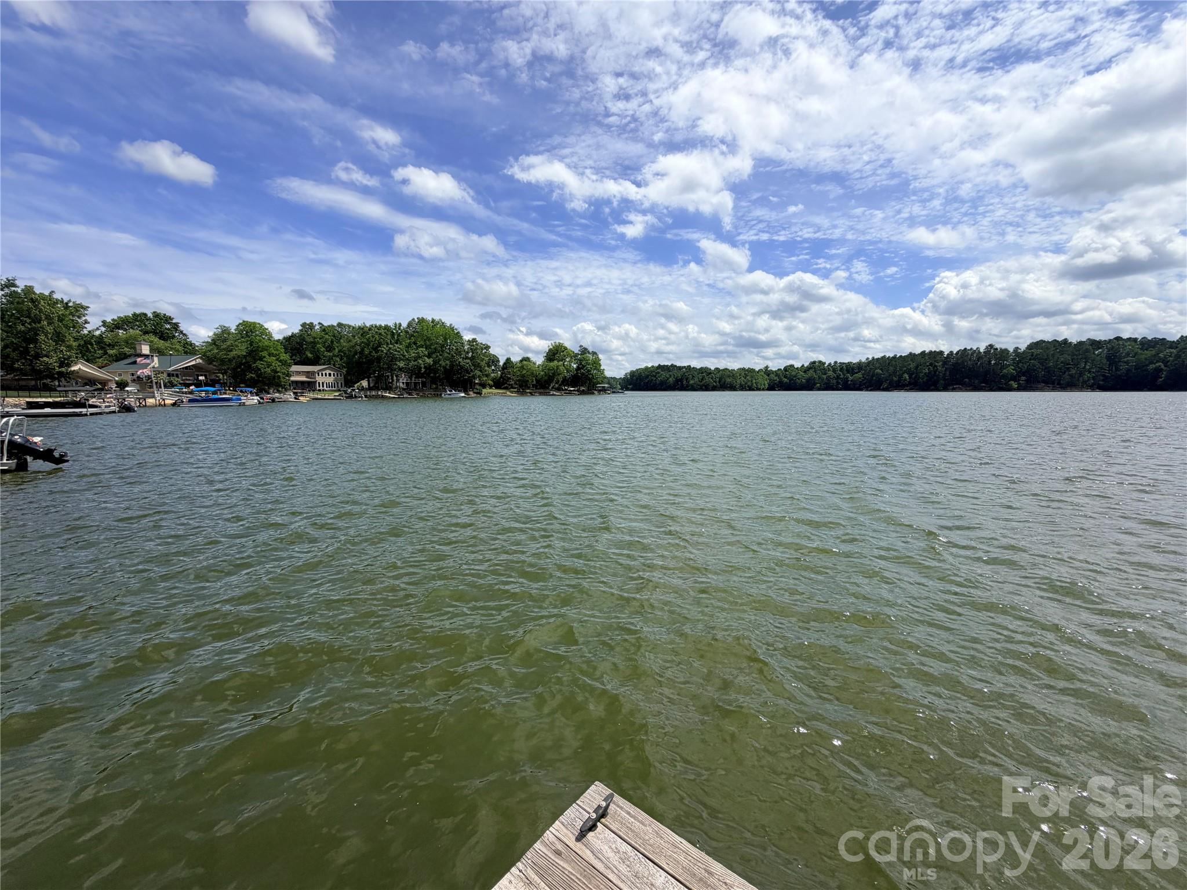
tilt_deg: -5.7
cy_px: 445
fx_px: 480
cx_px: 594
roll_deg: +0.4
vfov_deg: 85.7
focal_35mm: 14
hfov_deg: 102.1
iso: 25
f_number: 2.2
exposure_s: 1/1431
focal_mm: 2.22
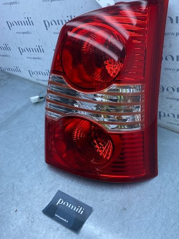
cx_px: 113
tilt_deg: -46.8
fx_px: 228
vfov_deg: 55.3
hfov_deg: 42.6
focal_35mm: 33
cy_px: 122
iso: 32
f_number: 1.8
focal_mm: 4.25
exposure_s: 1/747
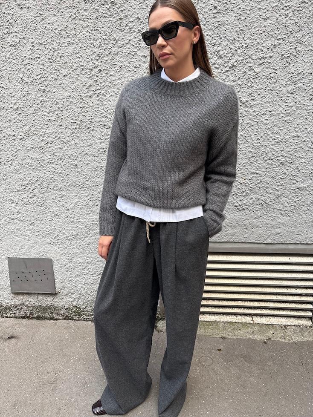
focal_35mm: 26
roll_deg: +1.1
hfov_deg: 53.1
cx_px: 156
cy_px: 208
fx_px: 314
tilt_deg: -14.8
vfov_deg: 67.3
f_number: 1.6
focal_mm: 5.96
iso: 40
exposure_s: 1/186
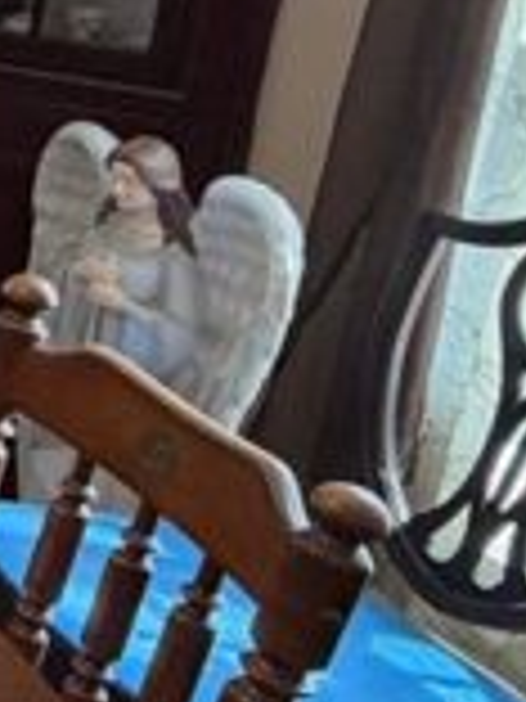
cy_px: 36
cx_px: -850
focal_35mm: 72
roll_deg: -0.9
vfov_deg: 25.9
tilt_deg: -13.4
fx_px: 1459
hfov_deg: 13.1
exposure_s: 1/60
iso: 250
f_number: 2.2
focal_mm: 2.22
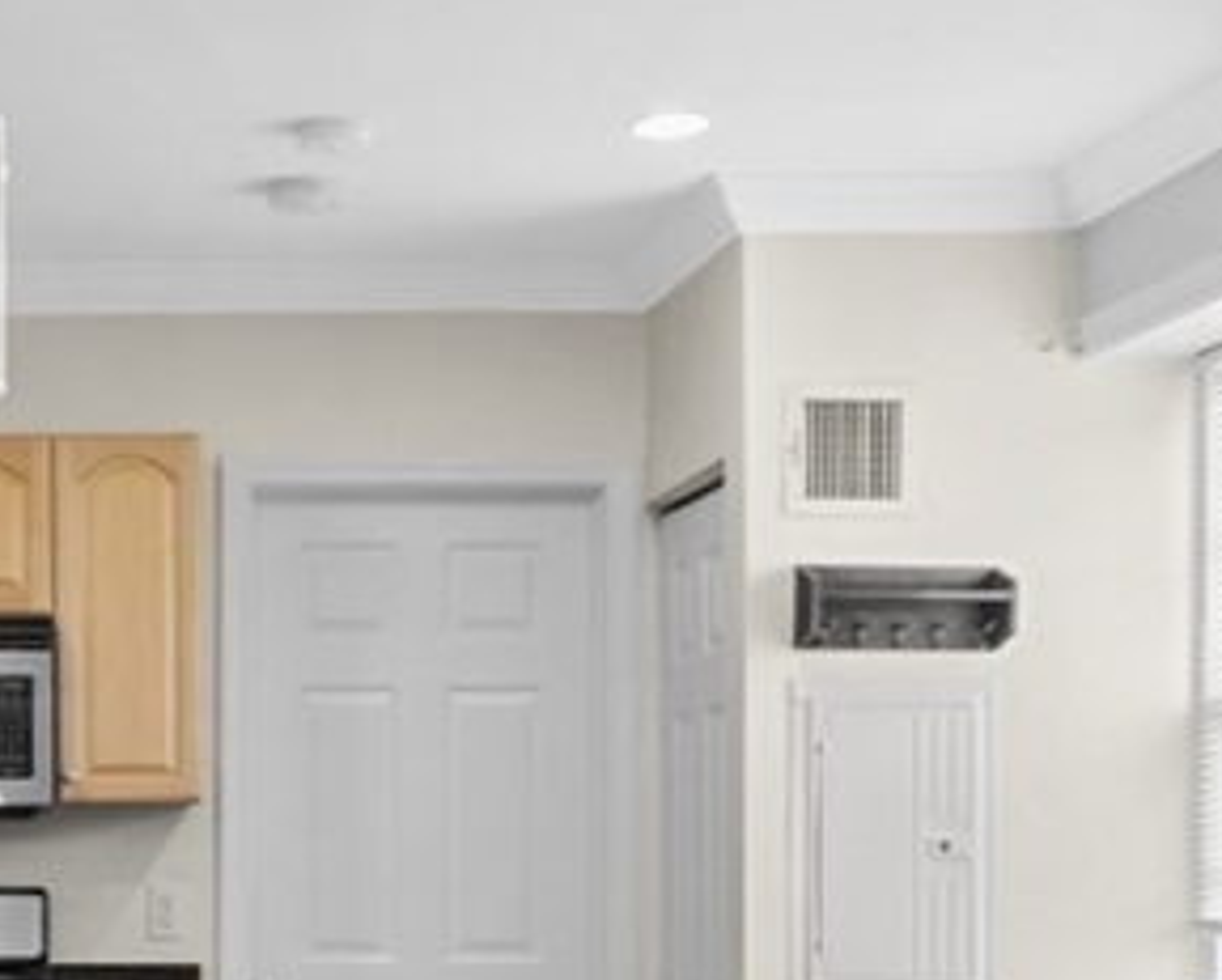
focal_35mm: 70
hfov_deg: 25.3
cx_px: -106
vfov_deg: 21.6
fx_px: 2534
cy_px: 783
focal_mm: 14
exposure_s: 1/60
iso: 640
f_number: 5.6
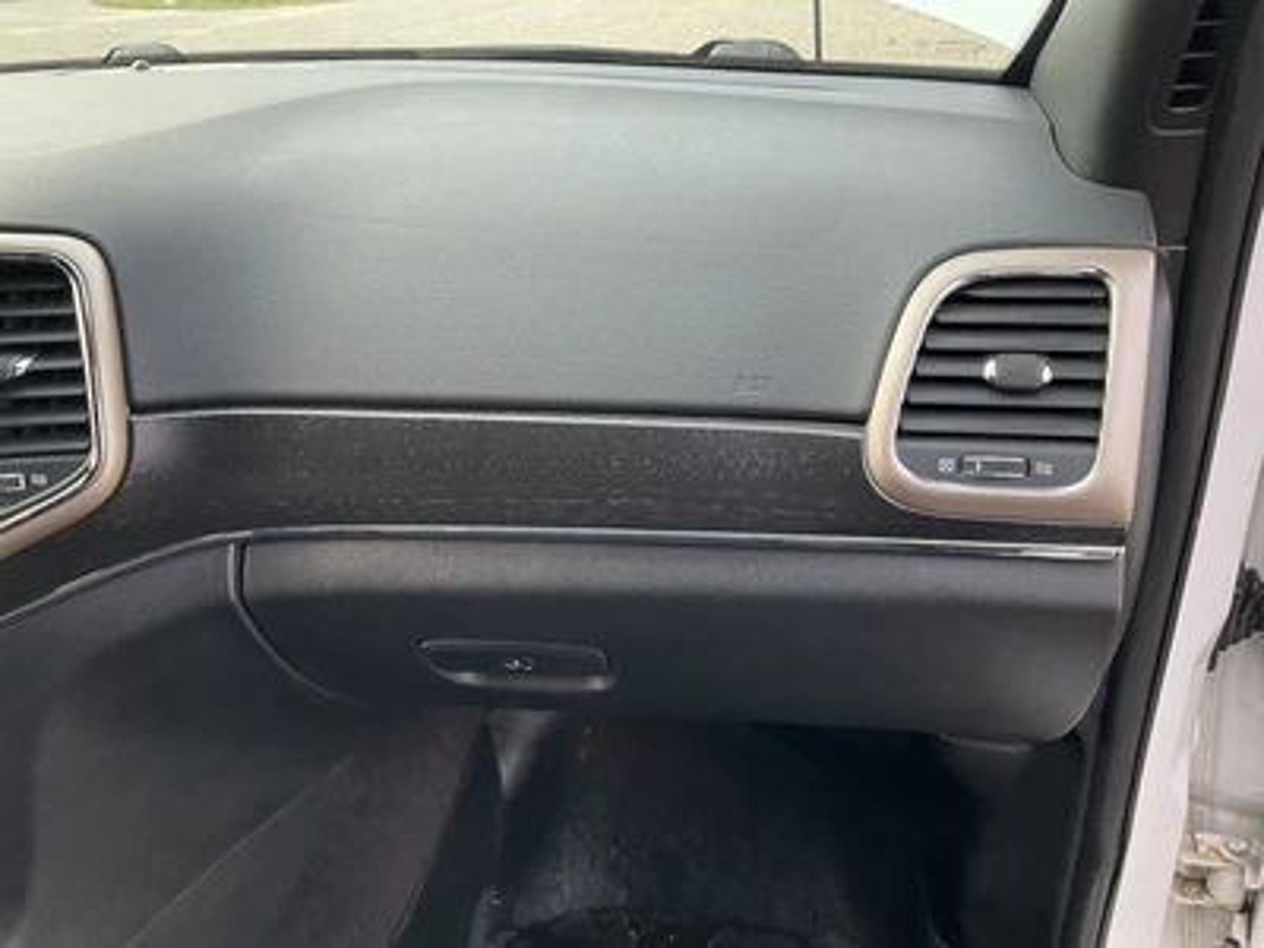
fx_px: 1059
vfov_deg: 48.2
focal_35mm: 29
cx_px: 632
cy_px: 474
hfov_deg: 61.7
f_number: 1.8
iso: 40
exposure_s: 1/122
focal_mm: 3
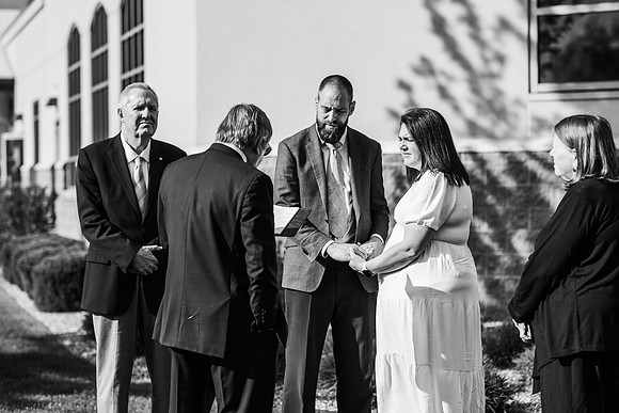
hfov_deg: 23.9
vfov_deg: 16.1
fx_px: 1462
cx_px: 310
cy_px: 206
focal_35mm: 85
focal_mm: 85
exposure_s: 1/4000
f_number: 2.8
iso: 125
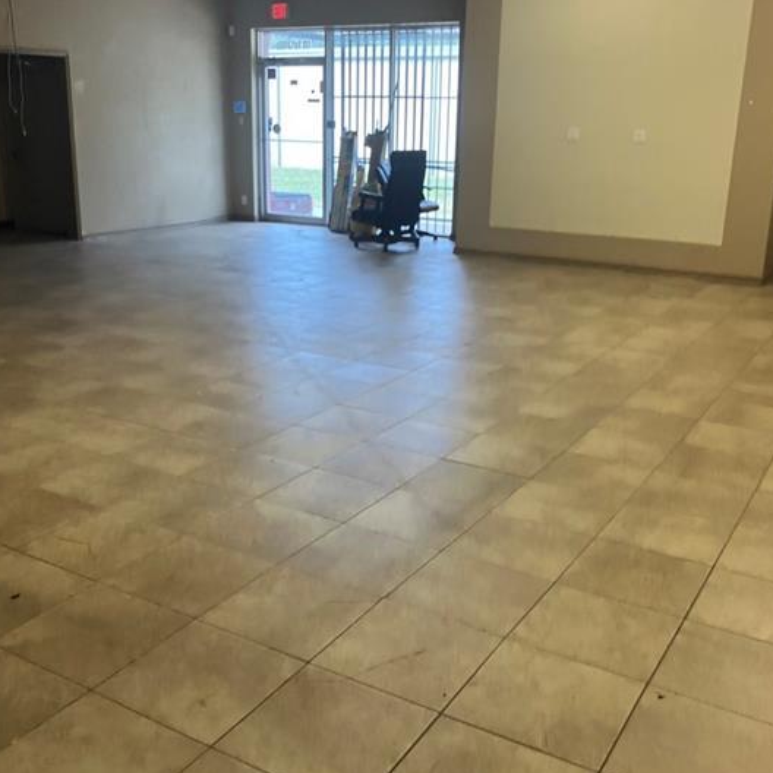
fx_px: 910
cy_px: 370
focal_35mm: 36
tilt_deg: -12.3
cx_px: 382
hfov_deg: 46.0
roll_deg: +0.7
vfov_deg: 46.0
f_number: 1.8
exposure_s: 1/60
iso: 50
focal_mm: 3.99
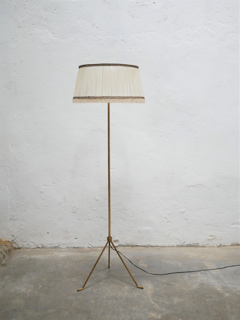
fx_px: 369
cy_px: 160
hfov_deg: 36.0
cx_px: 120
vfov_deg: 46.8
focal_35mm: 40
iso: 640
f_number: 1.7
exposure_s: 1/60
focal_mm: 20
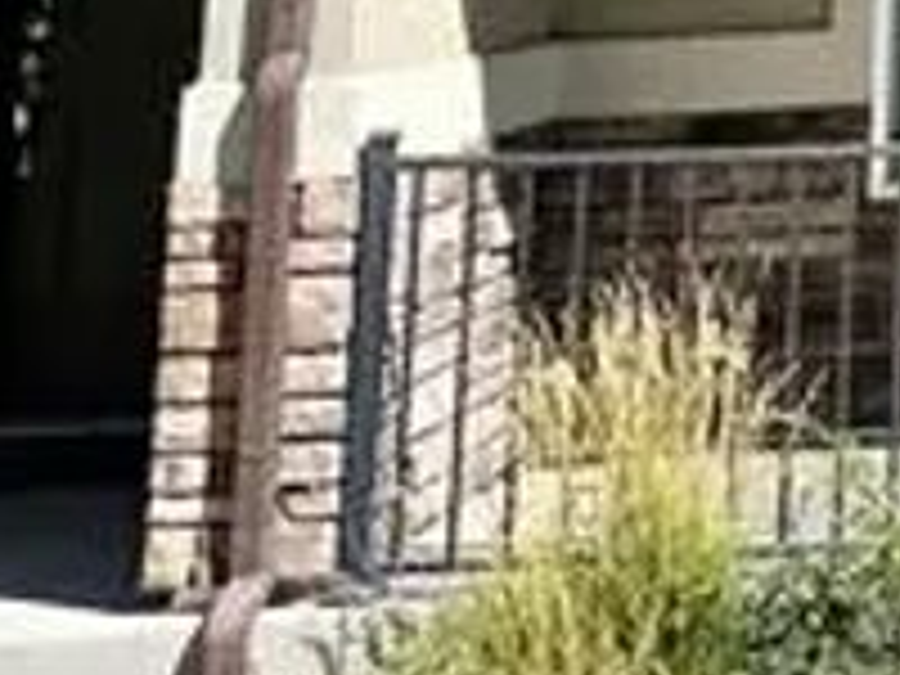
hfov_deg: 12.9
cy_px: -806
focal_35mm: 123
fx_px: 3198
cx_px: 2043
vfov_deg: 10.7
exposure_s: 1/5263
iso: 80
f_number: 1.78
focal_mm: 6.86
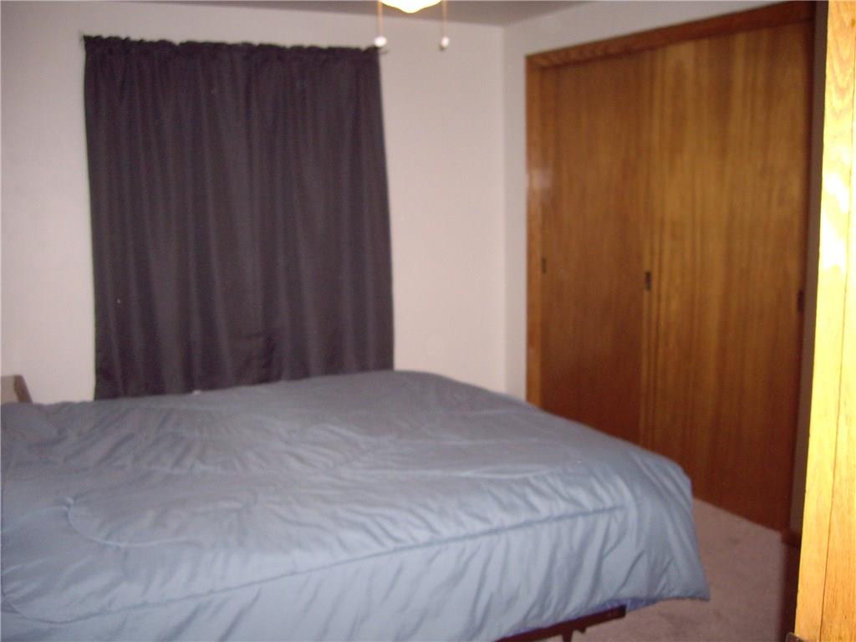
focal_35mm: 38
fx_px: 940
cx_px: 428
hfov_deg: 49.0
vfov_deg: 37.7
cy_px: 321
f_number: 2.7
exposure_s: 1/40
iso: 200
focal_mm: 6.2
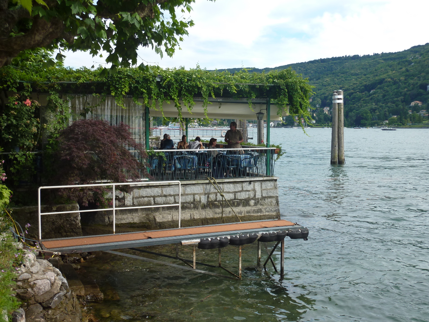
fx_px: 496
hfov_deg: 46.8
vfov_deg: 36.0
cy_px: 161
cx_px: 214
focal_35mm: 40
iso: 80
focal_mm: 6.5
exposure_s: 1/320
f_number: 4
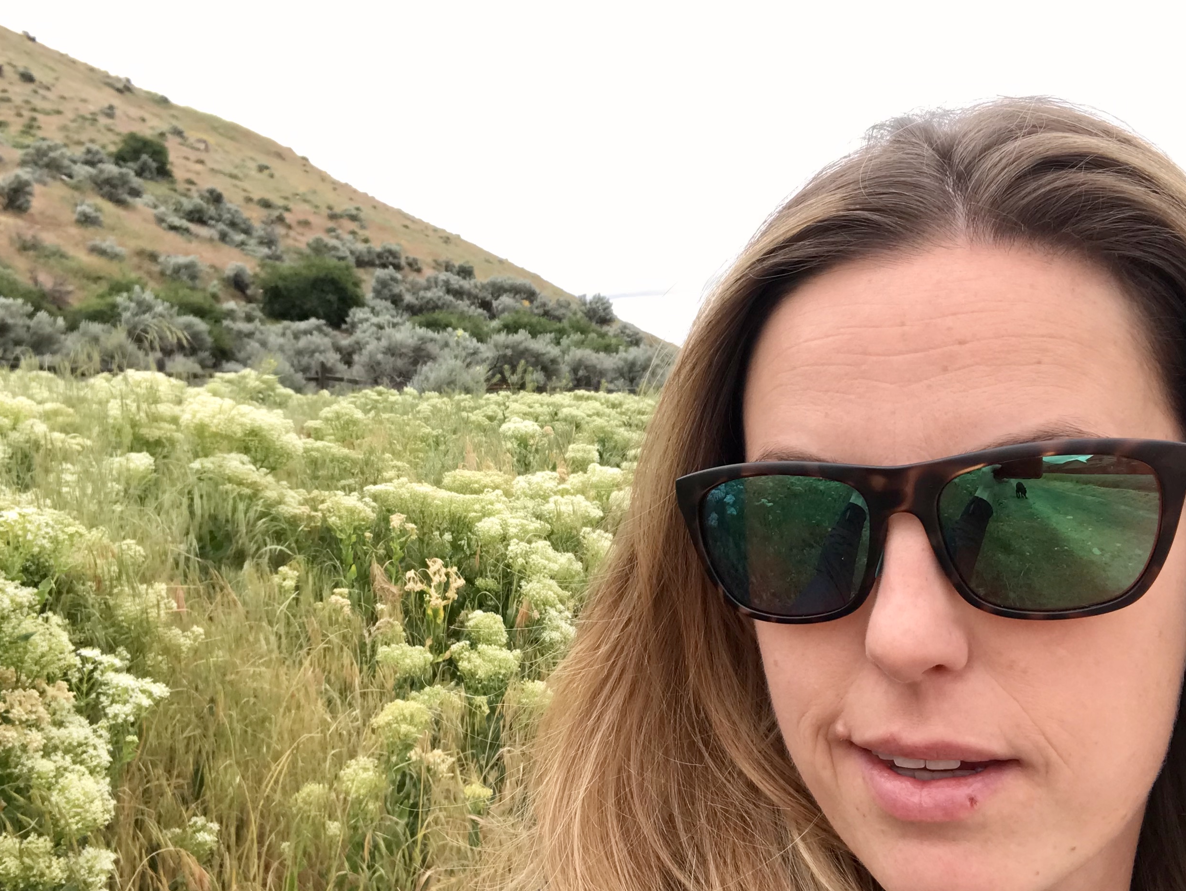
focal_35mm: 40
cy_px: 511
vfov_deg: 35.9
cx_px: 632
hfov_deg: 46.7
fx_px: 1371
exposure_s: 1/385
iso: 25
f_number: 2.2
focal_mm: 2.87
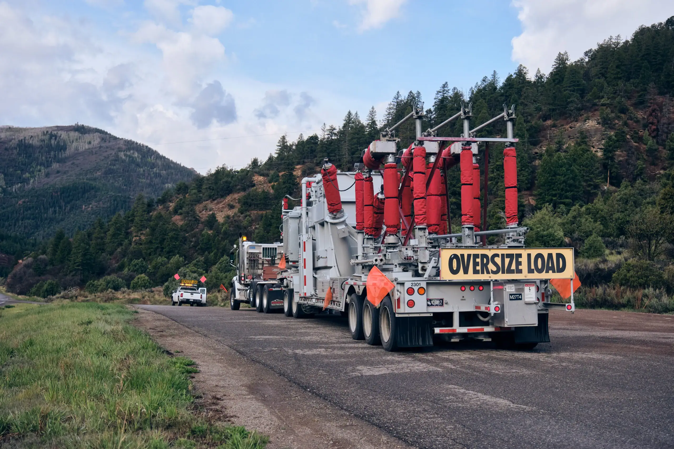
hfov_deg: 44.5
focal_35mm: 44
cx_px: 337
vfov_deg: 30.5
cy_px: 224
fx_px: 824
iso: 640
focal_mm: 29.2
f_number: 2.8
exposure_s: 1/2000
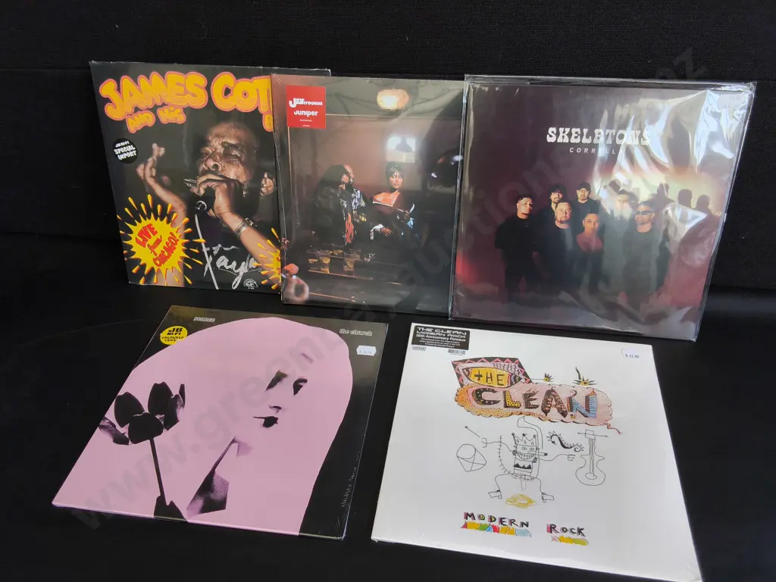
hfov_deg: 65.3
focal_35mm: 27
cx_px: 388
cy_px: 291
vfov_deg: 51.4
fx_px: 605
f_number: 2
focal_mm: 2.87
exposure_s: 1/100
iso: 50
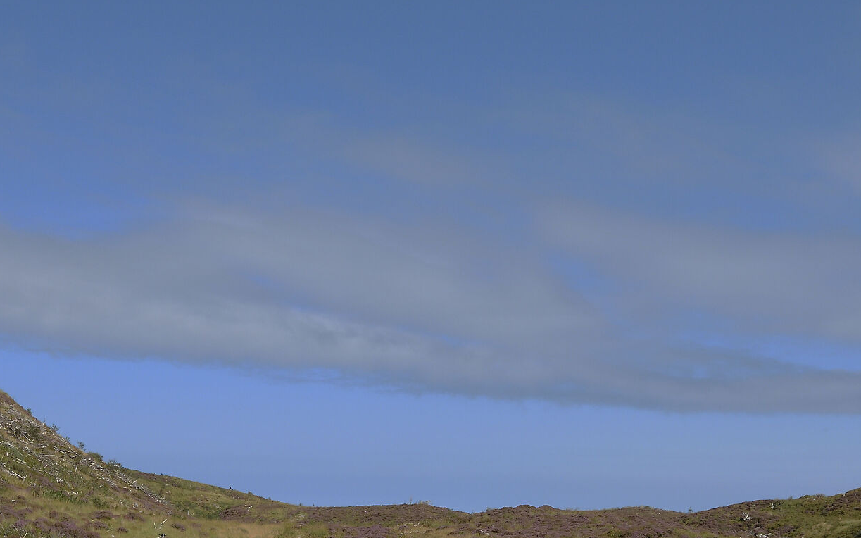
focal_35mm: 60
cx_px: 408
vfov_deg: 21.0
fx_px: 1408
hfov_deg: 34.0
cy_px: 528
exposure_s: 1/640
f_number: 8
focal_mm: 20
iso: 200
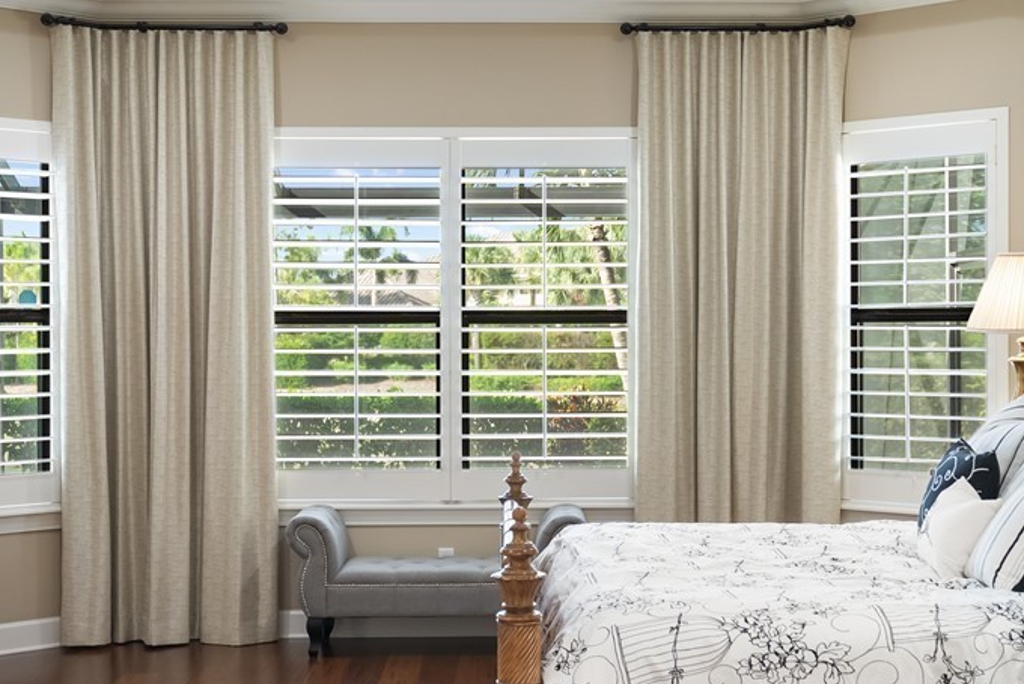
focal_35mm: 59
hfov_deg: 33.9
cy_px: 353
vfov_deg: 23.0
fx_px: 1679
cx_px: 578
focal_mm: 37
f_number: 5.6
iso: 1600
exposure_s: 1/30
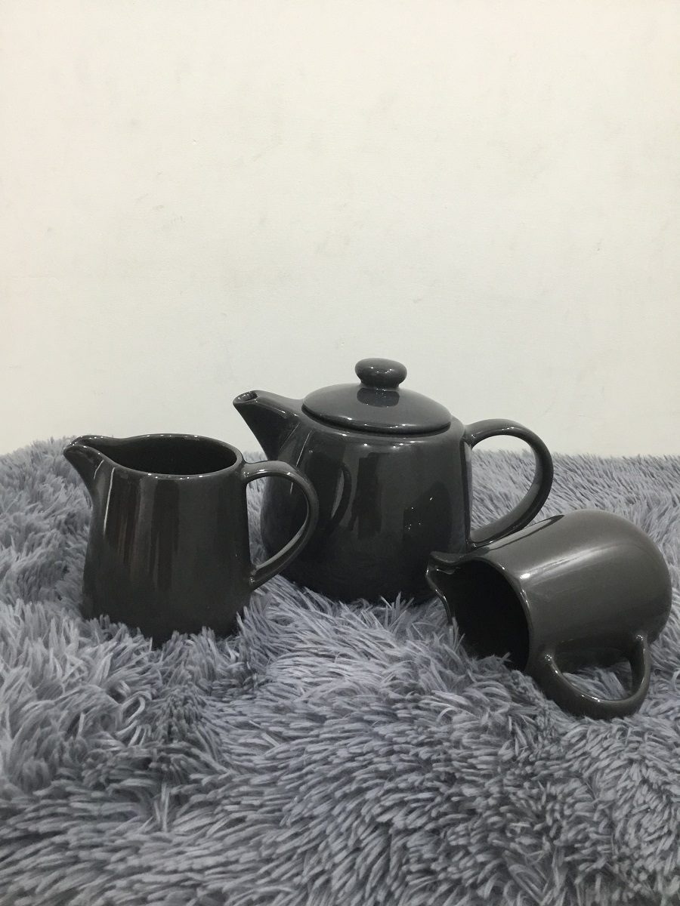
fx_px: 812
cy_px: 453
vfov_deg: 58.4
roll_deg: -2.1
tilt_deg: -15.8
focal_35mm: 31
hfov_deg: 45.4
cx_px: 340
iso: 125
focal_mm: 3.3
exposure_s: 1/33
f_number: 2.4
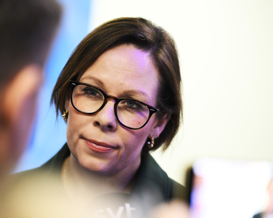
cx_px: 125
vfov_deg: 10.9
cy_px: 109
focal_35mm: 142
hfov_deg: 13.6
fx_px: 1147
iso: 1600
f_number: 2.8
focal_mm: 125
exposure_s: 1/100
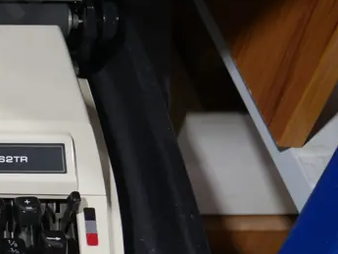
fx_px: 811
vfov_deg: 17.8
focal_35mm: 83
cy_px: 127
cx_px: -163
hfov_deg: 20.4
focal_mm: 14
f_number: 3.5
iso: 400
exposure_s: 1/60
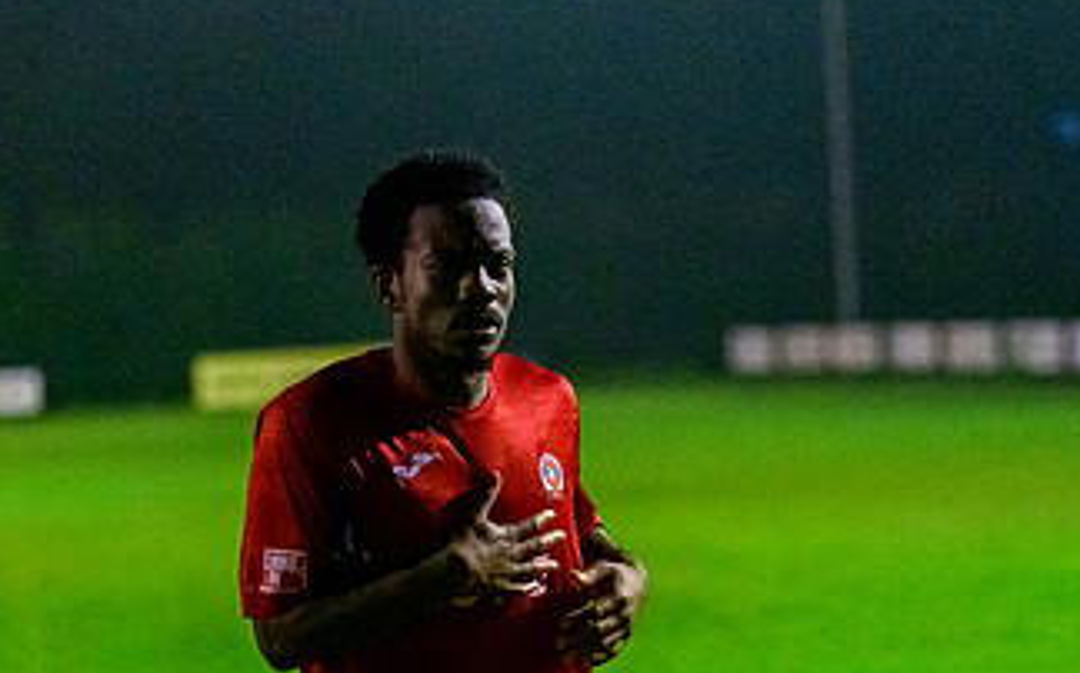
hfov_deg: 11.3
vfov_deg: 7.0
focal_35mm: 186
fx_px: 5471
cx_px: 587
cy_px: 573
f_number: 3.2
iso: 12800
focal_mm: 102
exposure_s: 1/1250
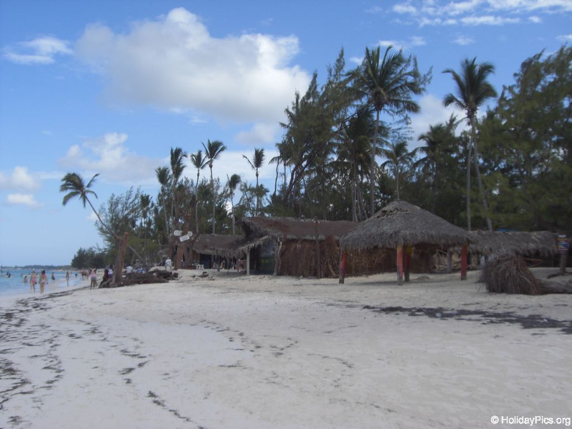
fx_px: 628
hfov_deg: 49.0
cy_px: 214
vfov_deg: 37.7
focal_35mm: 38
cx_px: 286
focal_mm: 6.2
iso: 64
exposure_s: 1/125
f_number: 8
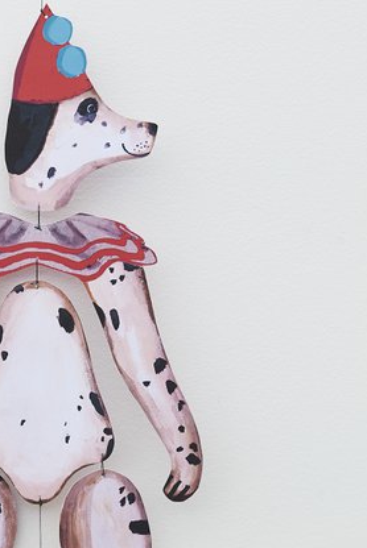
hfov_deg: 7.2
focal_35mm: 192
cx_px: 51
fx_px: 2931
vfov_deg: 10.7
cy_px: 411
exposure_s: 1/20
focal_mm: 100
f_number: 8
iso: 100
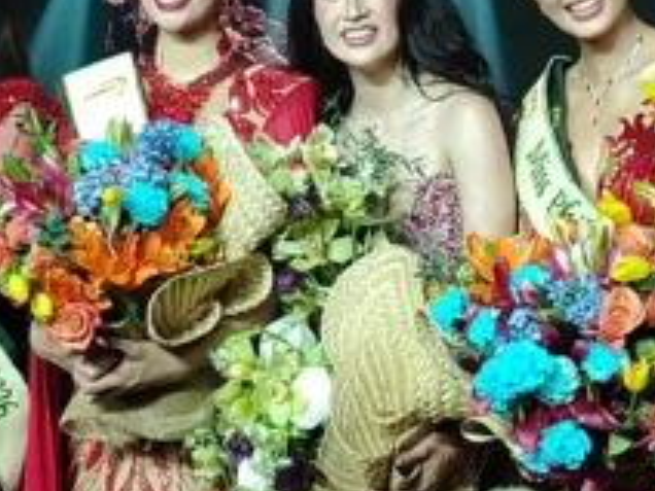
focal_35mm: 166
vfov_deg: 8.9
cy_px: 367
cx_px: 340
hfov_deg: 11.9
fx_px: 3141
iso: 344
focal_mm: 5.25
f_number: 1.75
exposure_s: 1/120
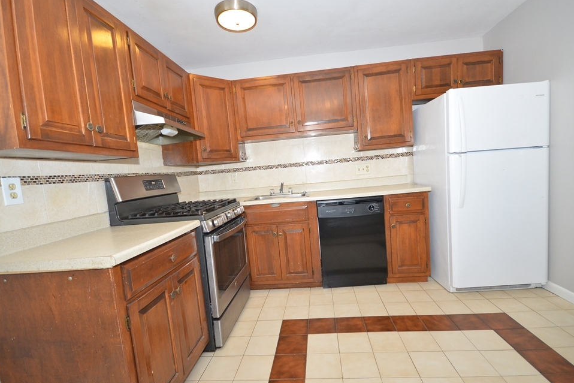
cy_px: 192
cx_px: 292
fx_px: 255
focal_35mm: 16
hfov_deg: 96.7
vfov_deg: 73.8
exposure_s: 1/60
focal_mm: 10
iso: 640
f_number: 5
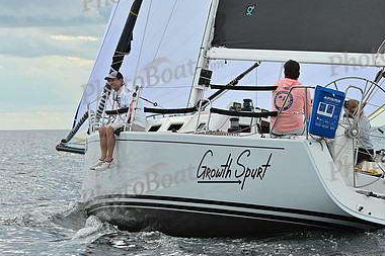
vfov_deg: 8.0
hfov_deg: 12.0
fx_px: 1828
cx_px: 277
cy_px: 117
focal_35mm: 171
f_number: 7.1
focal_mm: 112
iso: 250
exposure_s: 1/800
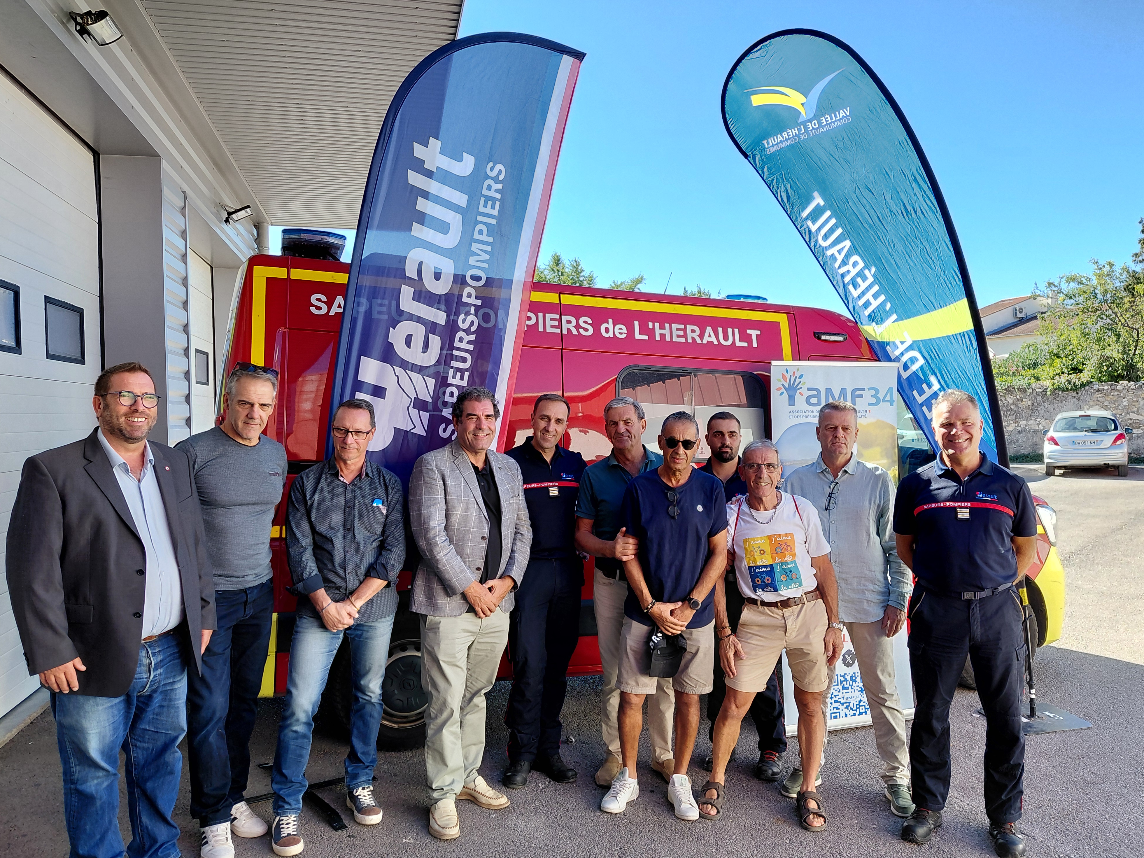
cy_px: 444
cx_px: 582
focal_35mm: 26
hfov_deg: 67.3
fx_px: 859
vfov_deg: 53.0
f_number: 1.8
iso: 50
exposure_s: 1/284
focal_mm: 4.69
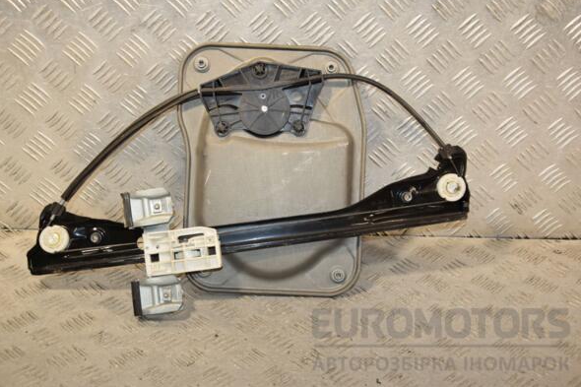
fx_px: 936
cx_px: 293
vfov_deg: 23.4
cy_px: 192
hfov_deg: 34.5
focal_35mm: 58
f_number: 5.6
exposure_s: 1/200
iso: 800
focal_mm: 38
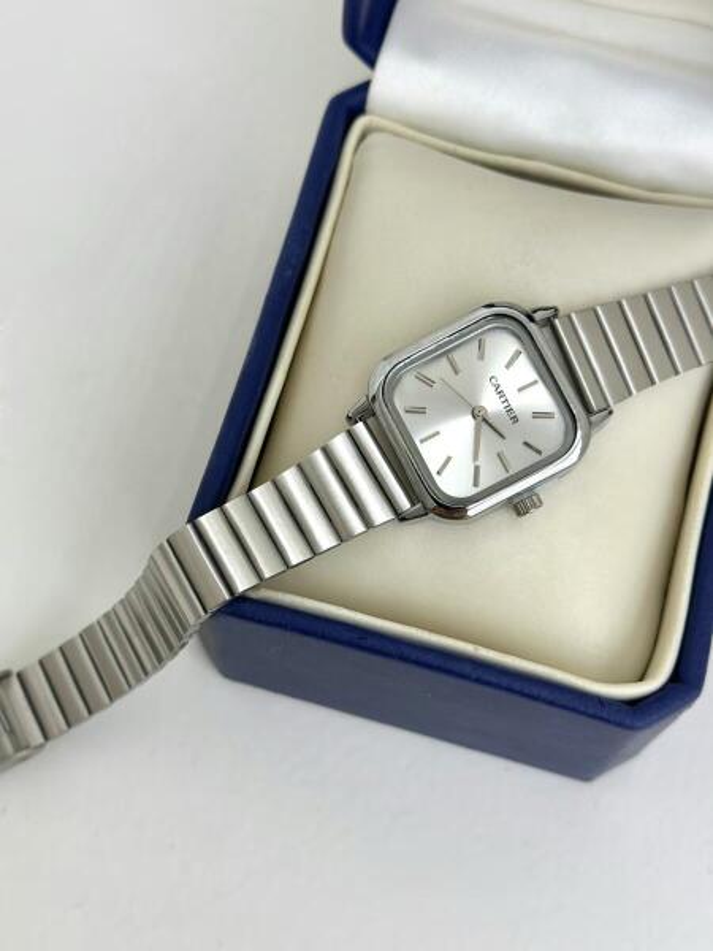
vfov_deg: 39.7
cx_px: 356
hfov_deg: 30.3
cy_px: 476
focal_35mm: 48
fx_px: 1318
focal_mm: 6.86
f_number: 1.78
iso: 80
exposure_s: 1/577
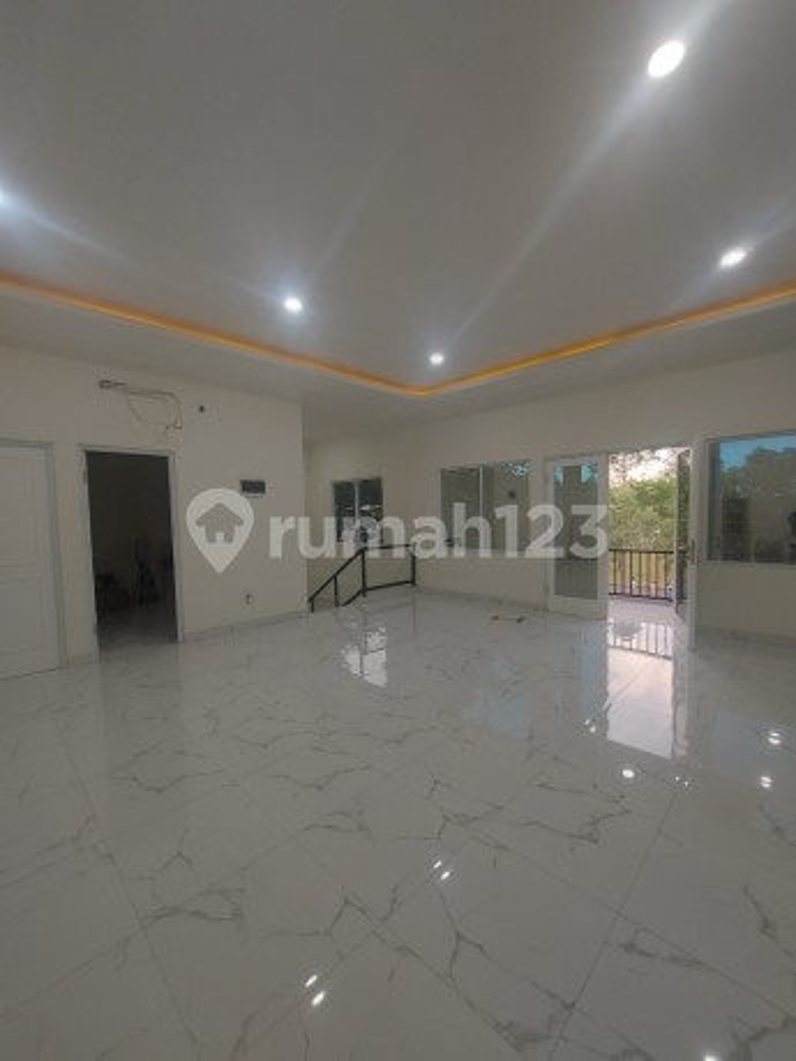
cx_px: 398
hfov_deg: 89.9
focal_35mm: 13
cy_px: 530
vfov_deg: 106.2
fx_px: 399
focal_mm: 1.74
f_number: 2.2
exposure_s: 1/60
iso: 125
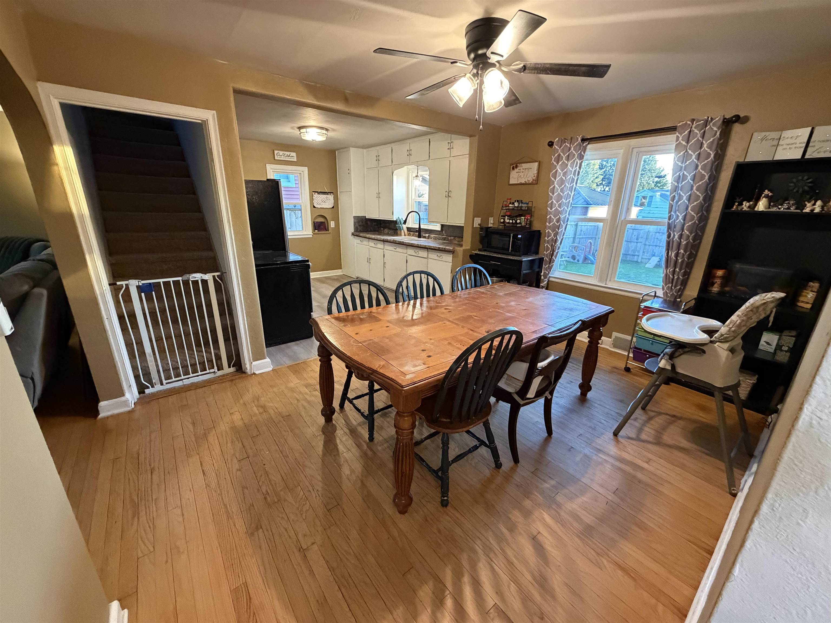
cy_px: 312
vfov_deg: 85.7
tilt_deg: -17.9
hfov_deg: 102.1
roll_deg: -0.7
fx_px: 336
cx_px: 416
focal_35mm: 14
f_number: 2.2
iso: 640
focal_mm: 2.22
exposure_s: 1/60
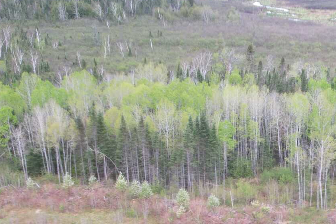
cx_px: 282
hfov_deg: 29.2
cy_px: 265
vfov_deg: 19.2
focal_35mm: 67
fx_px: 625
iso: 210
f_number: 2.8
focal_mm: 8.38
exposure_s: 1/15
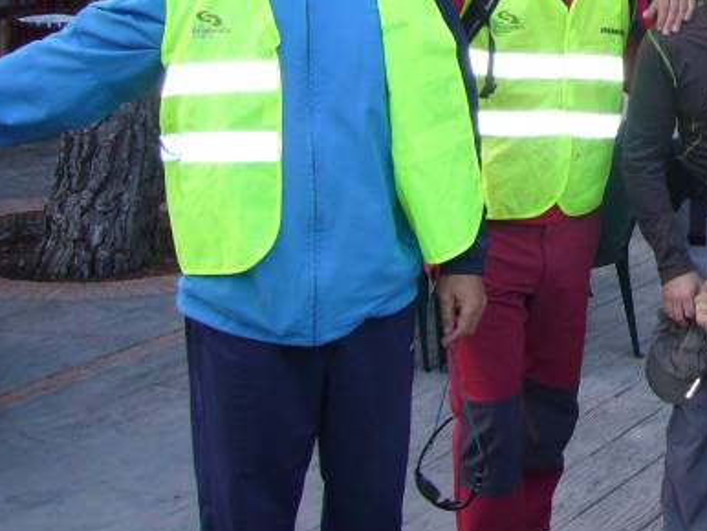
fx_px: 1574
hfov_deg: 23.8
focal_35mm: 77
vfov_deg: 18.7
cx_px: 762
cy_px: 12
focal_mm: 5.8
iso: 100
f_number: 2.8
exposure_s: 1/30
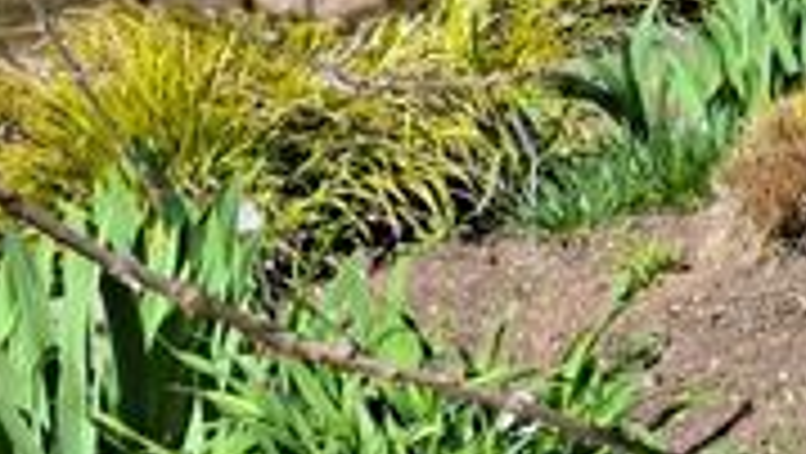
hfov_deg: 12.6
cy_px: -351
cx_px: 838
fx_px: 3593
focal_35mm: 168
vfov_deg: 7.1
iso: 50
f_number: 1.8
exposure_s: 1/781
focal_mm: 5.54
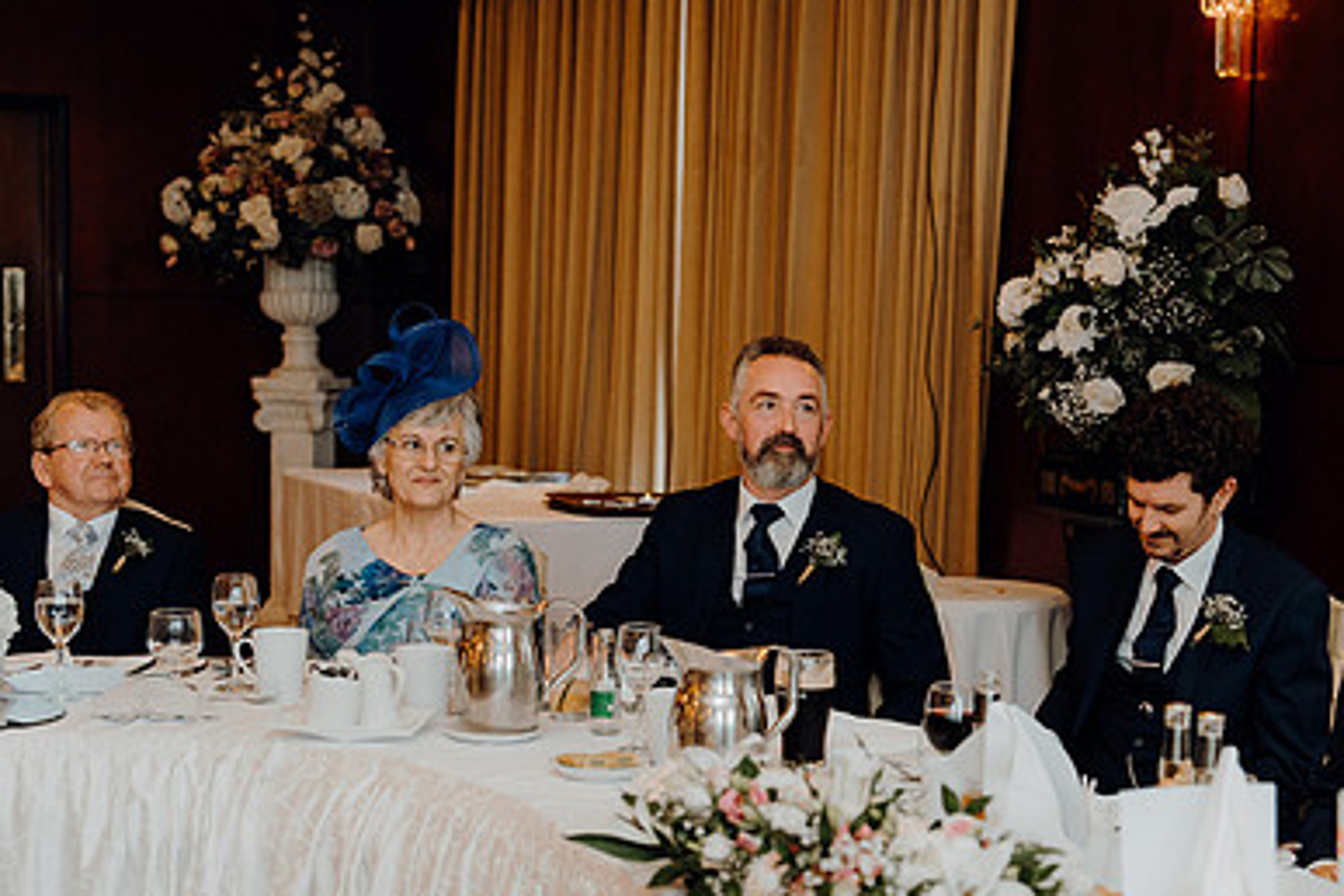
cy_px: 620
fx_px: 2800
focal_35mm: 75
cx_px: 833
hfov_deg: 26.9
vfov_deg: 18.1
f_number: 2.8
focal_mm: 50
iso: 1250
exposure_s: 1/200
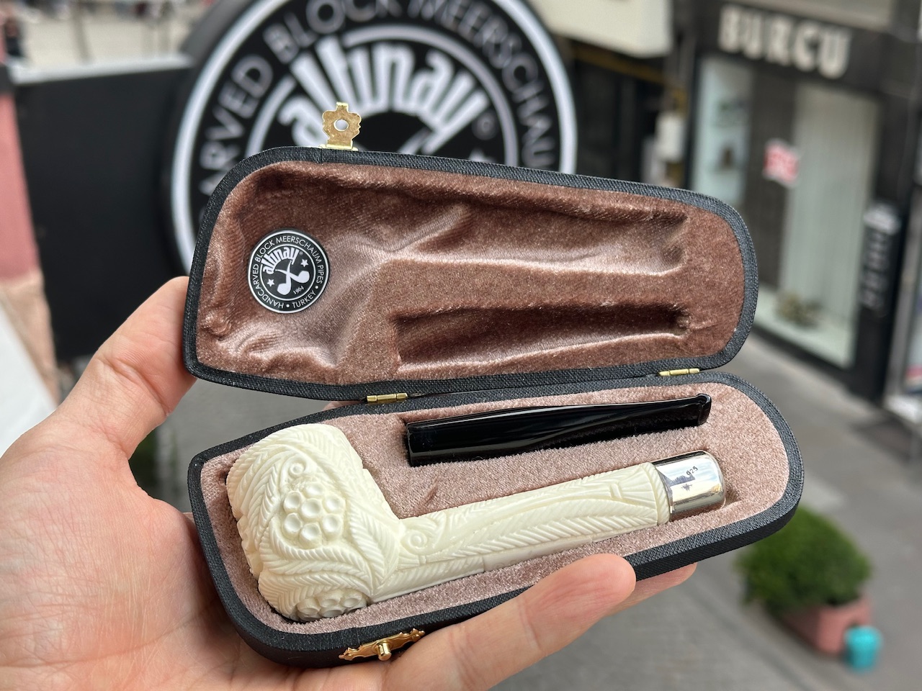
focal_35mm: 48
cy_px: 346
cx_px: 461
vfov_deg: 30.3
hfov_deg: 39.7
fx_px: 1278
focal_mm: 6.86
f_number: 1.78
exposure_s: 1/234
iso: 50
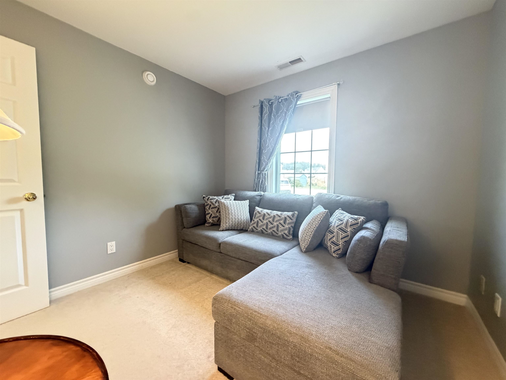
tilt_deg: -3.9
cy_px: 190
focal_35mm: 14
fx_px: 205
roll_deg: -0.2
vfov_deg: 85.7
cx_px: 253
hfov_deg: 102.1
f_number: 2.2
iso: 640
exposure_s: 1/60
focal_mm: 2.22
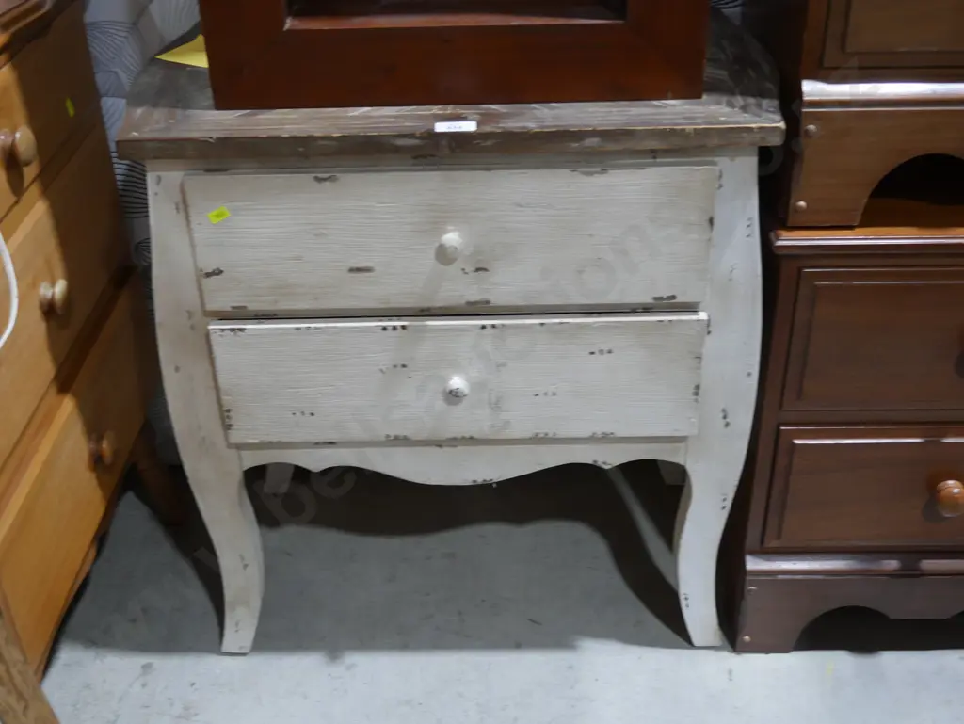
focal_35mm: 44
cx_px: 482
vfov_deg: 32.9
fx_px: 1226
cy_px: 362
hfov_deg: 42.9
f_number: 4.7
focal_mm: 22
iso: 640
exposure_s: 1/60
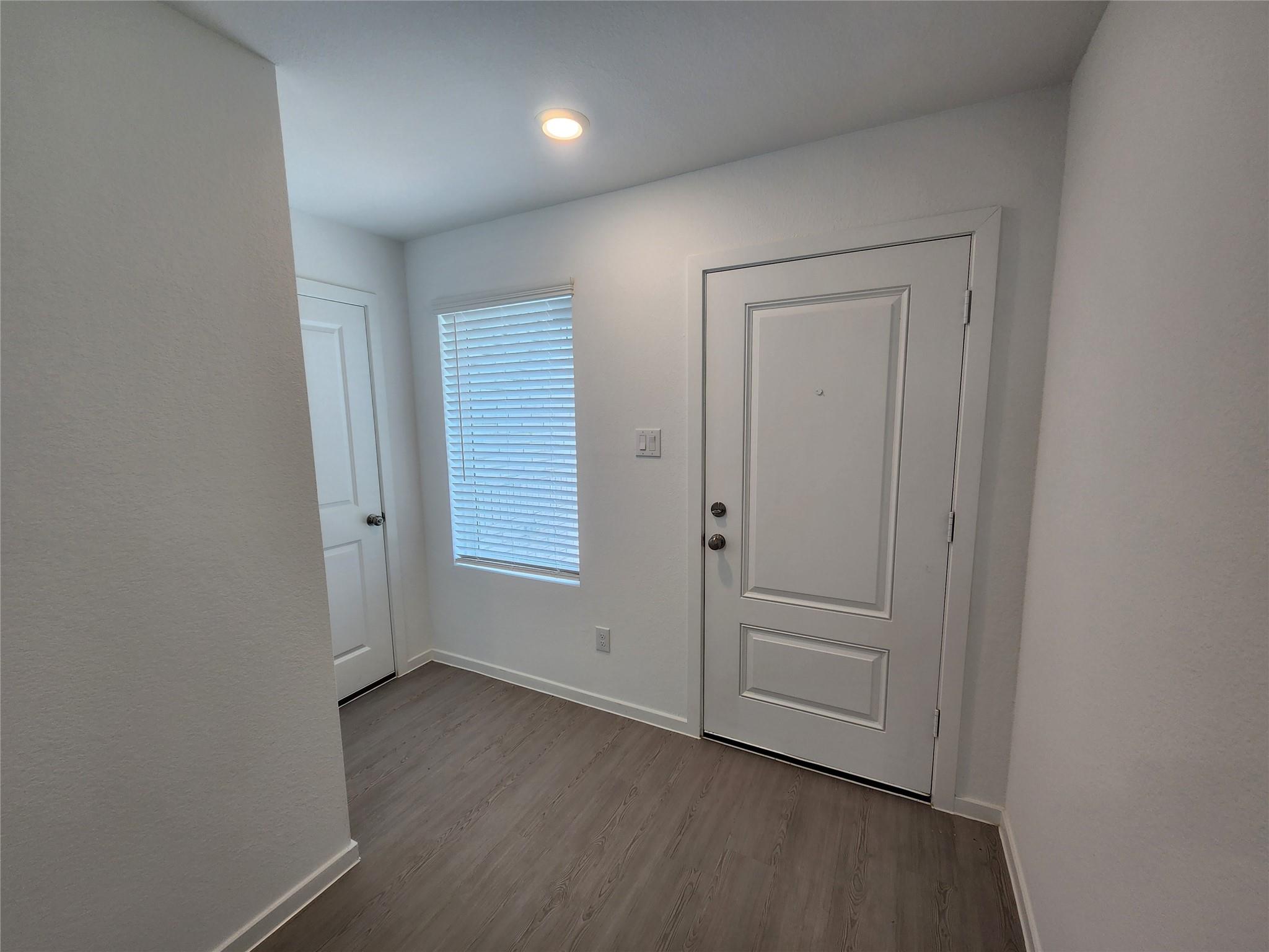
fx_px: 477
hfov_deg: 106.2
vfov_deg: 89.9
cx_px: 634
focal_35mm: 13
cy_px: 476
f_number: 2.2
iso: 80
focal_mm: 2.2
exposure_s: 1/60
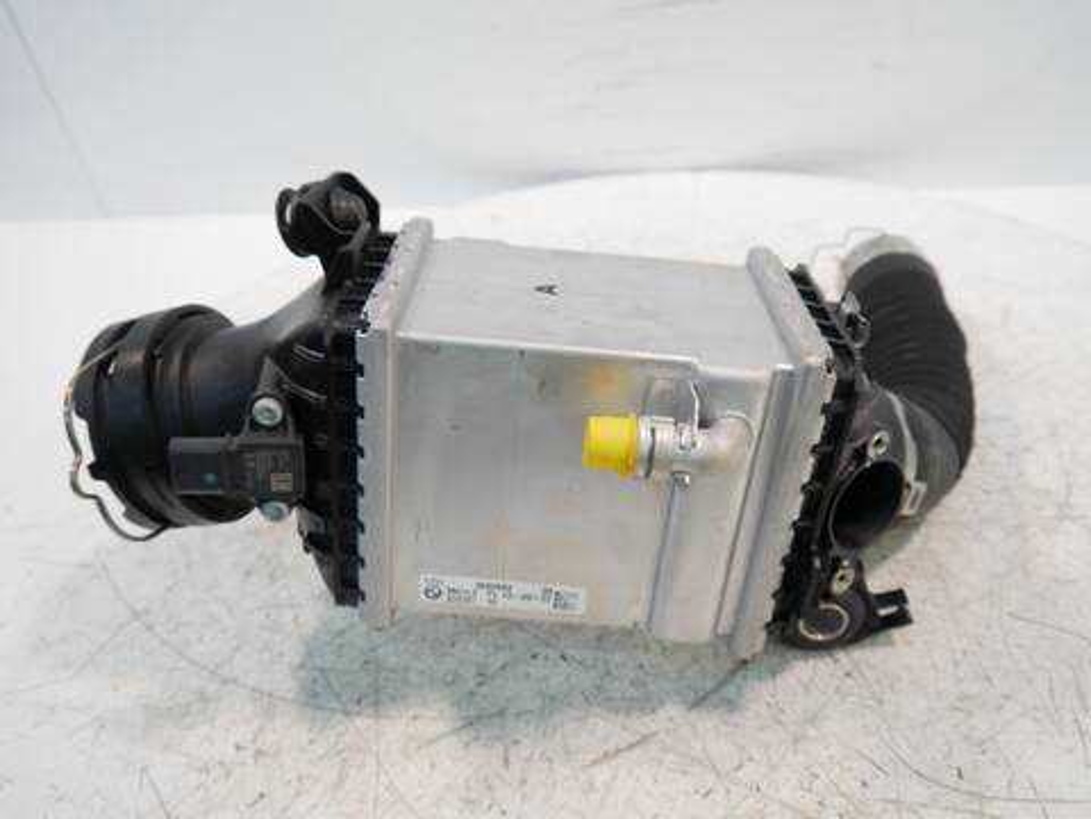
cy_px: 410
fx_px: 946
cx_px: 546
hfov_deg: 60.0
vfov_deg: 46.8
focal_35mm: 30
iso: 500
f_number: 3.6
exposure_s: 1/60
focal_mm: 15
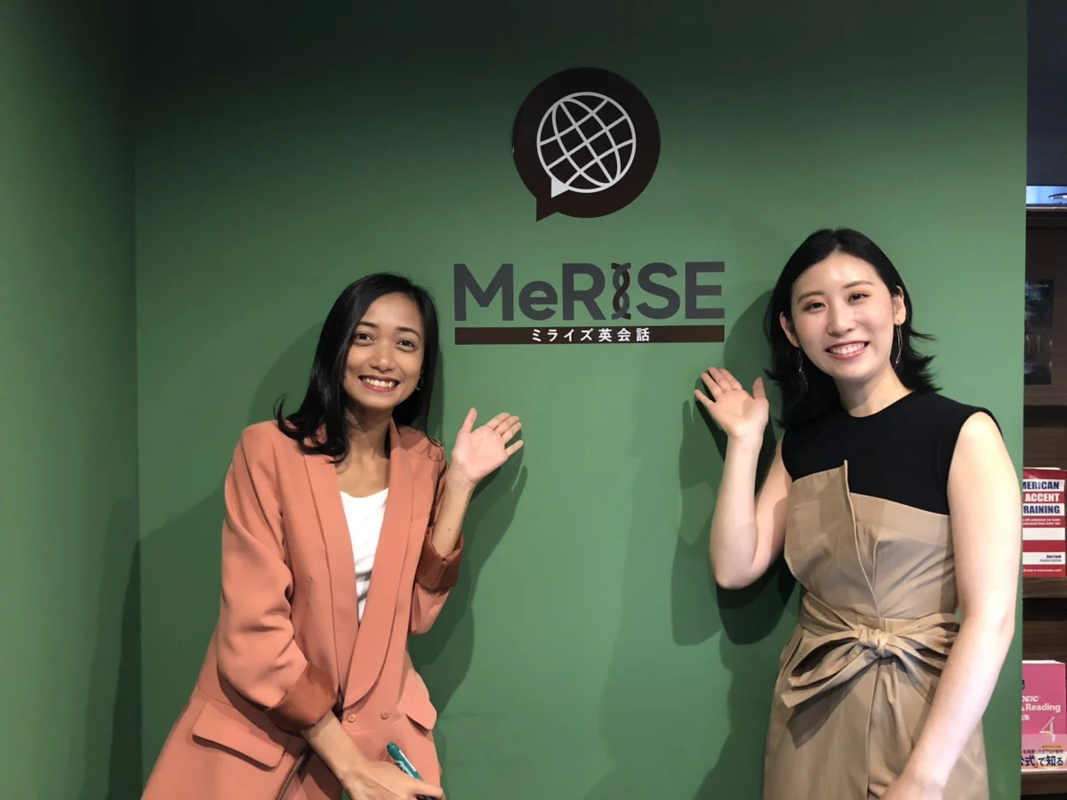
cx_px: 534
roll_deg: +0.0
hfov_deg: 63.4
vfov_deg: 49.7
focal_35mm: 28
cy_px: 400
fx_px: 863
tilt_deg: -1.7
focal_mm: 3.99
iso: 100
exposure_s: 1/9
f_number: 1.8
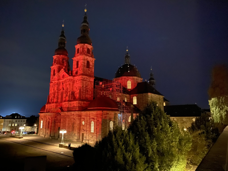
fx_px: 171
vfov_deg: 53.1
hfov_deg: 67.3
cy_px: 86
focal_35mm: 26
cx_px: 114
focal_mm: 4.25
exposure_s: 1/4
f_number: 1.8
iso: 4000
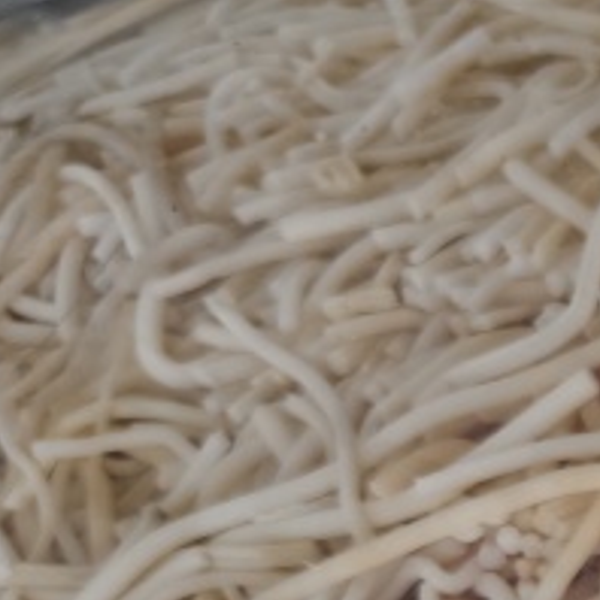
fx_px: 1608
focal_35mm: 82
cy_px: 761
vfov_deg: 19.6
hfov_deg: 18.2
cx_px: 958
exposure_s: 1/50
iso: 563
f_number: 1.88
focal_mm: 5.56
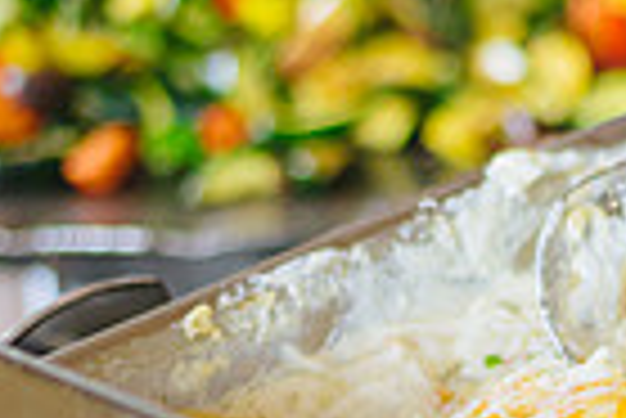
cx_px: 932
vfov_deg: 6.5
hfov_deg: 9.6
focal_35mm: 208
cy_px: 614
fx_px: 3621
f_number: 2.2
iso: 800
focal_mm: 50
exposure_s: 1/200
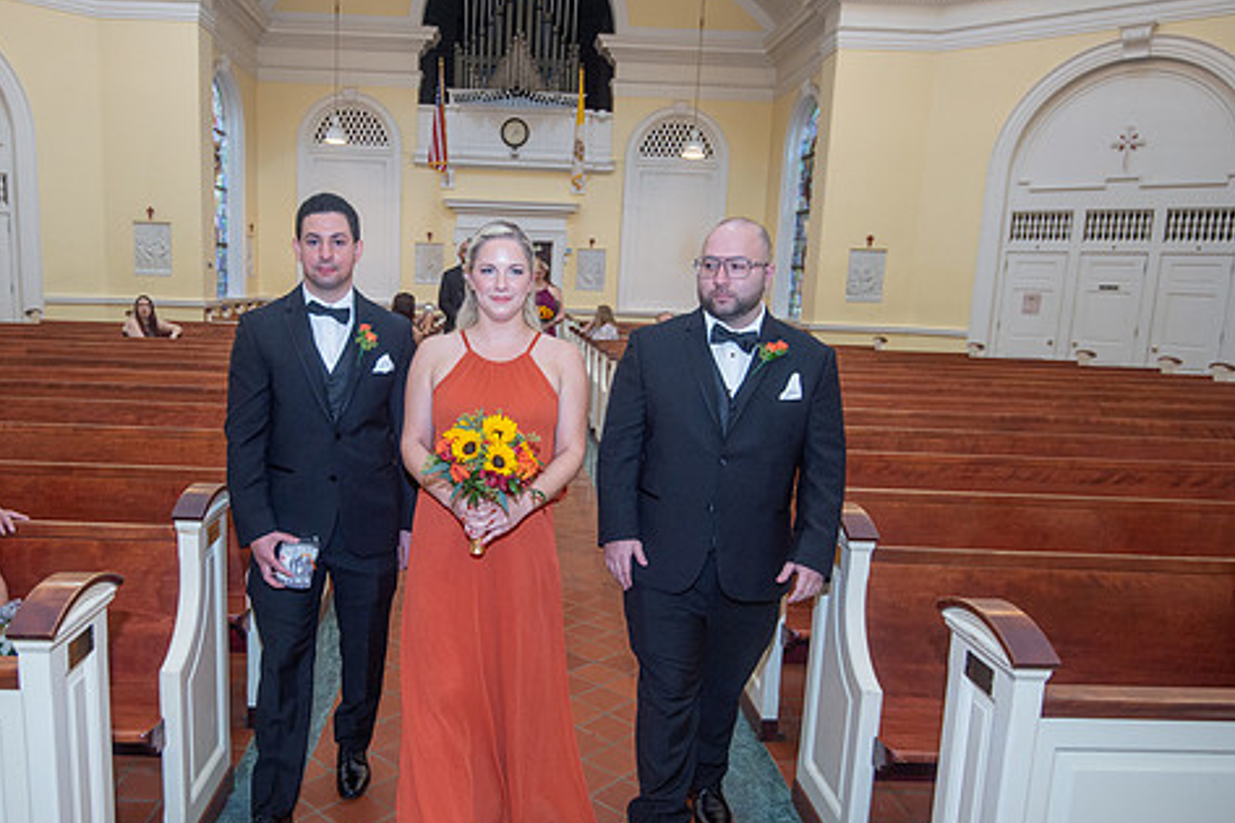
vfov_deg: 47.8
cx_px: 517
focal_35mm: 27
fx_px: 926
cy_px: 447
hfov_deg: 67.0
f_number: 4
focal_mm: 22
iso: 1000
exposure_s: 1/125
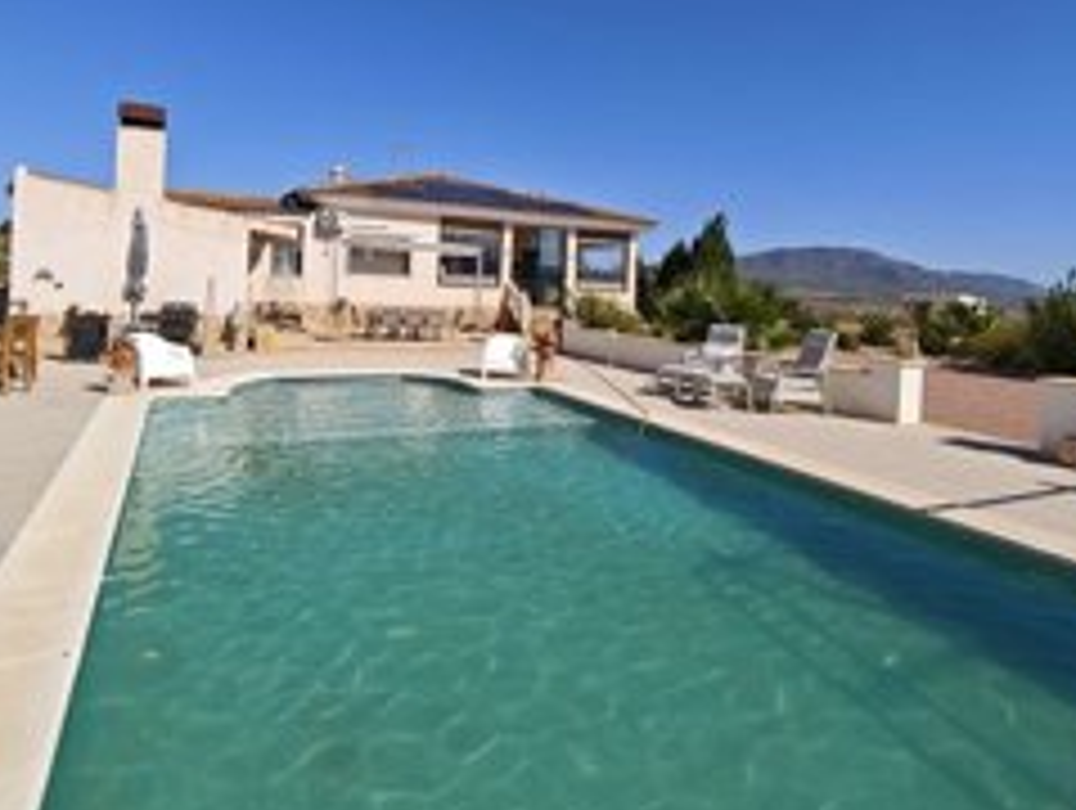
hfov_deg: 78.8
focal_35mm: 21
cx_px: 511
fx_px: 654
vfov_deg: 62.5
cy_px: 292
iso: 50
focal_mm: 2.16
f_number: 2.2
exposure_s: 1/770
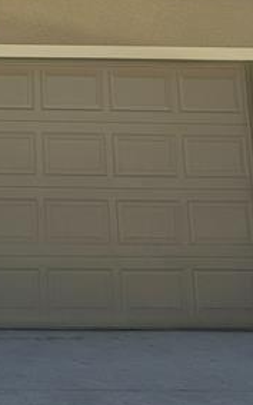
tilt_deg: +15.1
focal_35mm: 69
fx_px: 761
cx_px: -41
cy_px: -56
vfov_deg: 27.0
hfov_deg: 18.0
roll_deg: -0.9
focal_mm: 6.76
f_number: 1.78
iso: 80
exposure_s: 1/3279
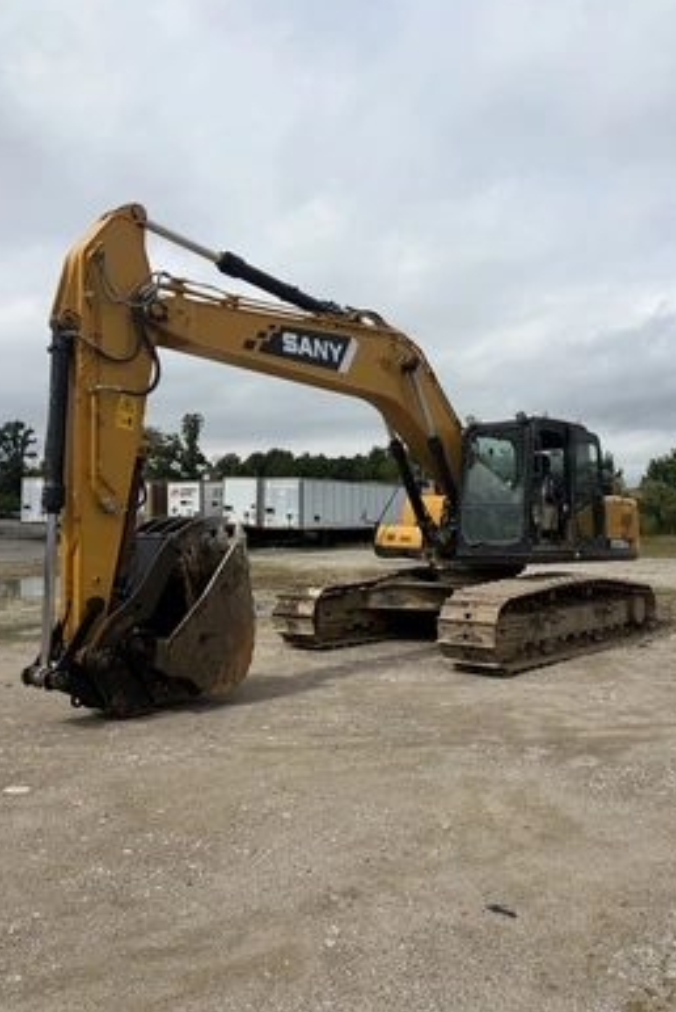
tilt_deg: +2.0
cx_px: 351
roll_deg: -0.3
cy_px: 493
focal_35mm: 28
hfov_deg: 46.5
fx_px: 787
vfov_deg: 65.4
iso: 64
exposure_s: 1/7813
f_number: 1.6
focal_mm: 5.96
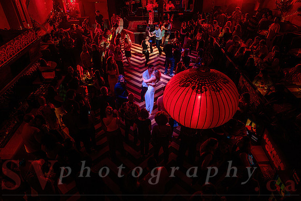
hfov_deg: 70.8
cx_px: 146
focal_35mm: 25
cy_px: 100
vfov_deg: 50.7
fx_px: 212
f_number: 2.8
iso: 800
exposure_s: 1/80
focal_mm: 24
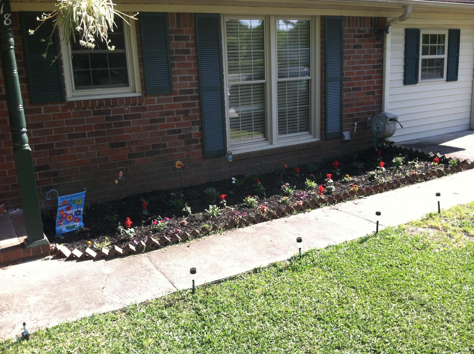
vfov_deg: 40.6
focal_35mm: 35
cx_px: 237
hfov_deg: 52.7
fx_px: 479
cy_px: 177
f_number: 2.8
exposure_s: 1/313
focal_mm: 3.85
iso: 80
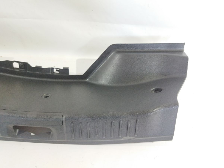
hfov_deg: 65.3
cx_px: 112
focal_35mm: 27
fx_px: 175
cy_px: 84
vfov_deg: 51.4
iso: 184
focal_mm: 4.71
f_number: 1.79
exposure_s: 1/25
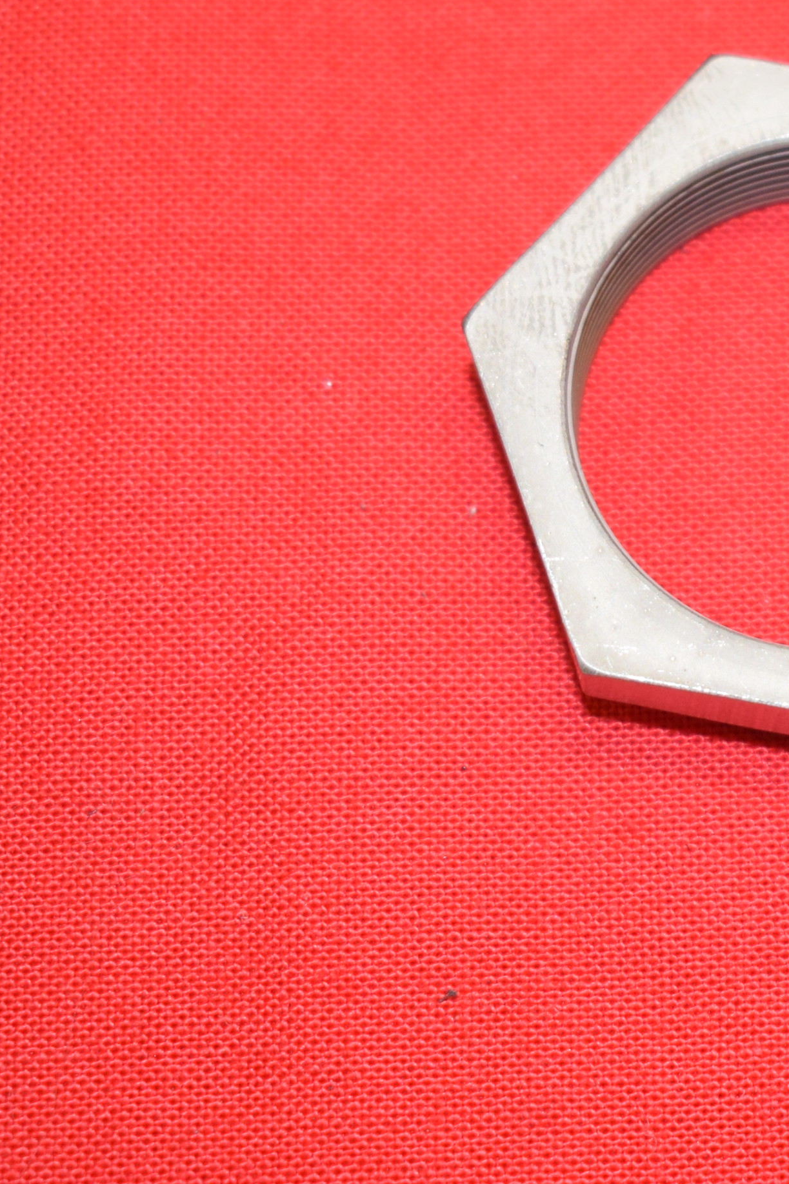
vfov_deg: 16.4
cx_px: 964
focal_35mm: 125
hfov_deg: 10.8
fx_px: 4110
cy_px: 383
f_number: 5
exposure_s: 1/60
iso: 500
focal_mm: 34
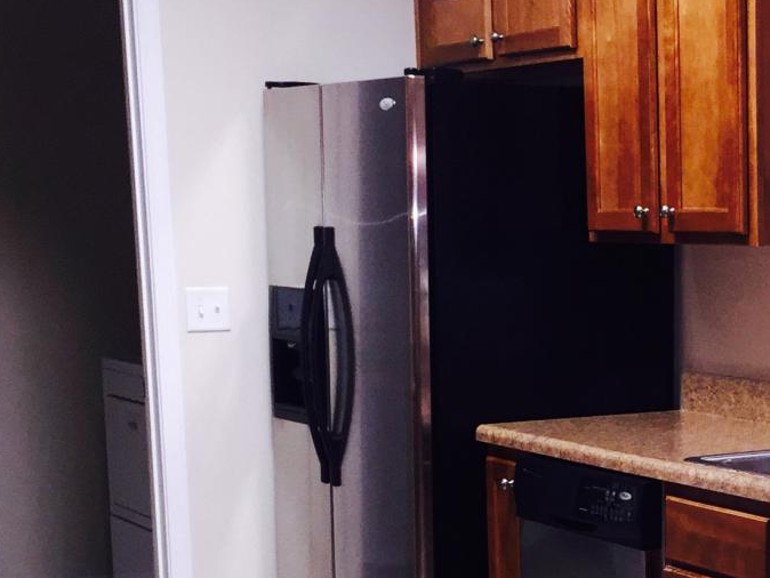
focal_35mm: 86
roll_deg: +0.3
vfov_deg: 16.9
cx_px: 824
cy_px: 532
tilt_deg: -8.6
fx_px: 1914
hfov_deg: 21.7
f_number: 2.2
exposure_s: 1/30
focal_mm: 4.15
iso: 80
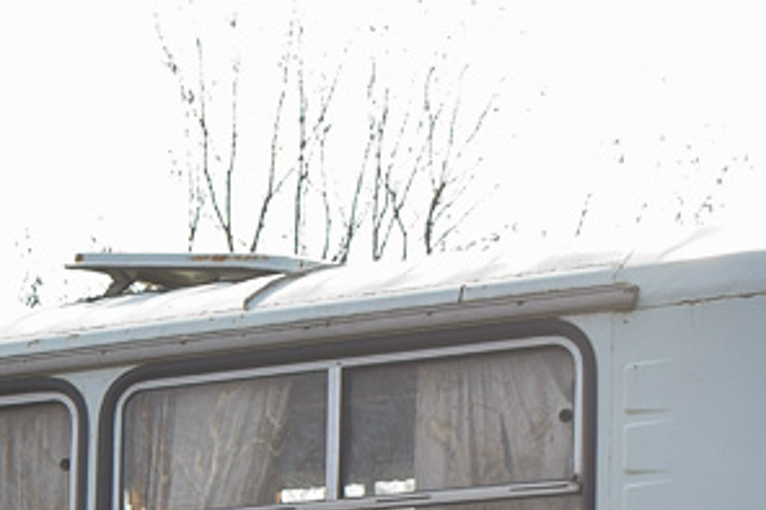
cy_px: 849
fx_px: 2978
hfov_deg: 13.6
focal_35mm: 140
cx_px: -453
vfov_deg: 9.4
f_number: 5.6
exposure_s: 1/250
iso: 100
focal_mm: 23
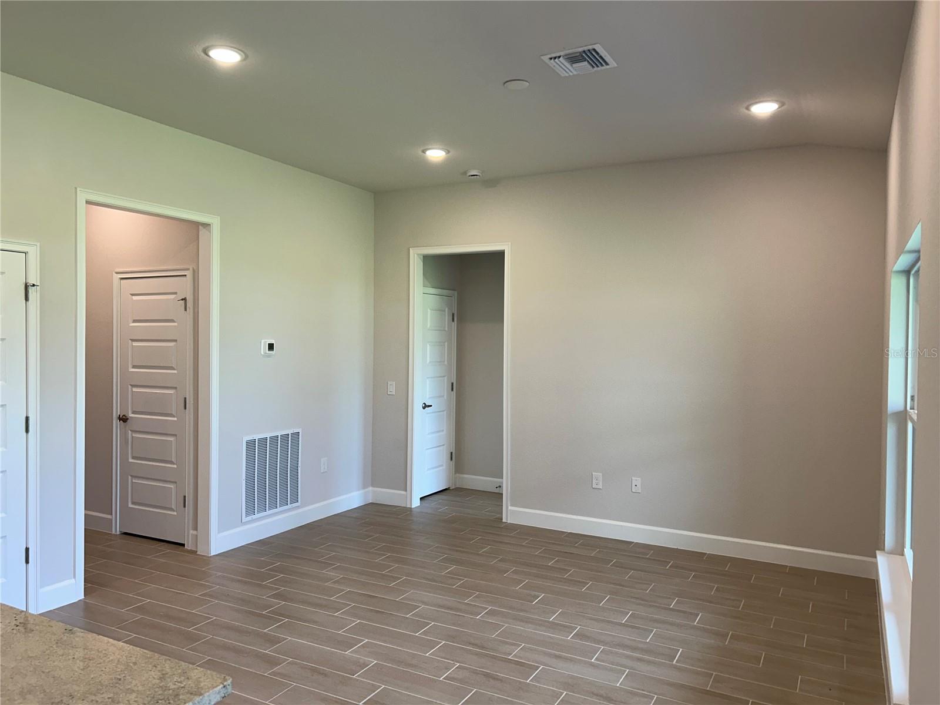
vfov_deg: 53.1
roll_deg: -1.0
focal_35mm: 26
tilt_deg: -1.0
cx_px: 470
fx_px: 706
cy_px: 352
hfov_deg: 67.3
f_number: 1.5
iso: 64
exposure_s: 1/120
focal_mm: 5.7
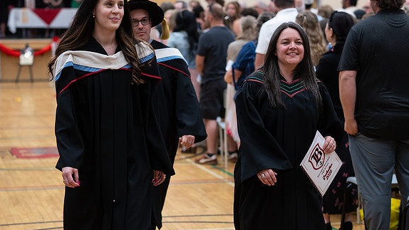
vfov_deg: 10.7
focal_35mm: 113
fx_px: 1226
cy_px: 149
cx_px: 235
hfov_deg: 18.9
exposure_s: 1/200
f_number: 2.8
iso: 1000
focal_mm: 85
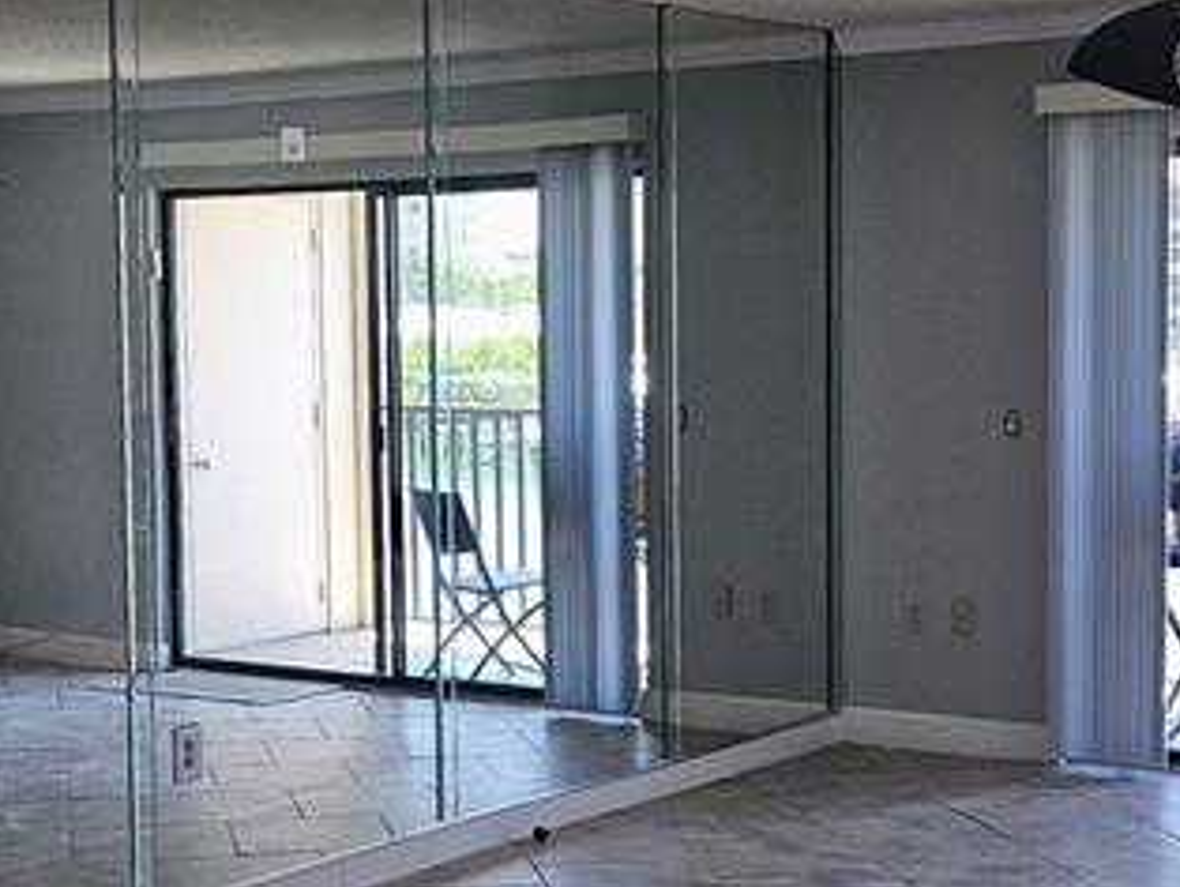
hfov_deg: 25.9
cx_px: 410
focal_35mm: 75
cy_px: 470
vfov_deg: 19.7
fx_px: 2559
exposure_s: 1/60
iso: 40
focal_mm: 5.4
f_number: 1.8
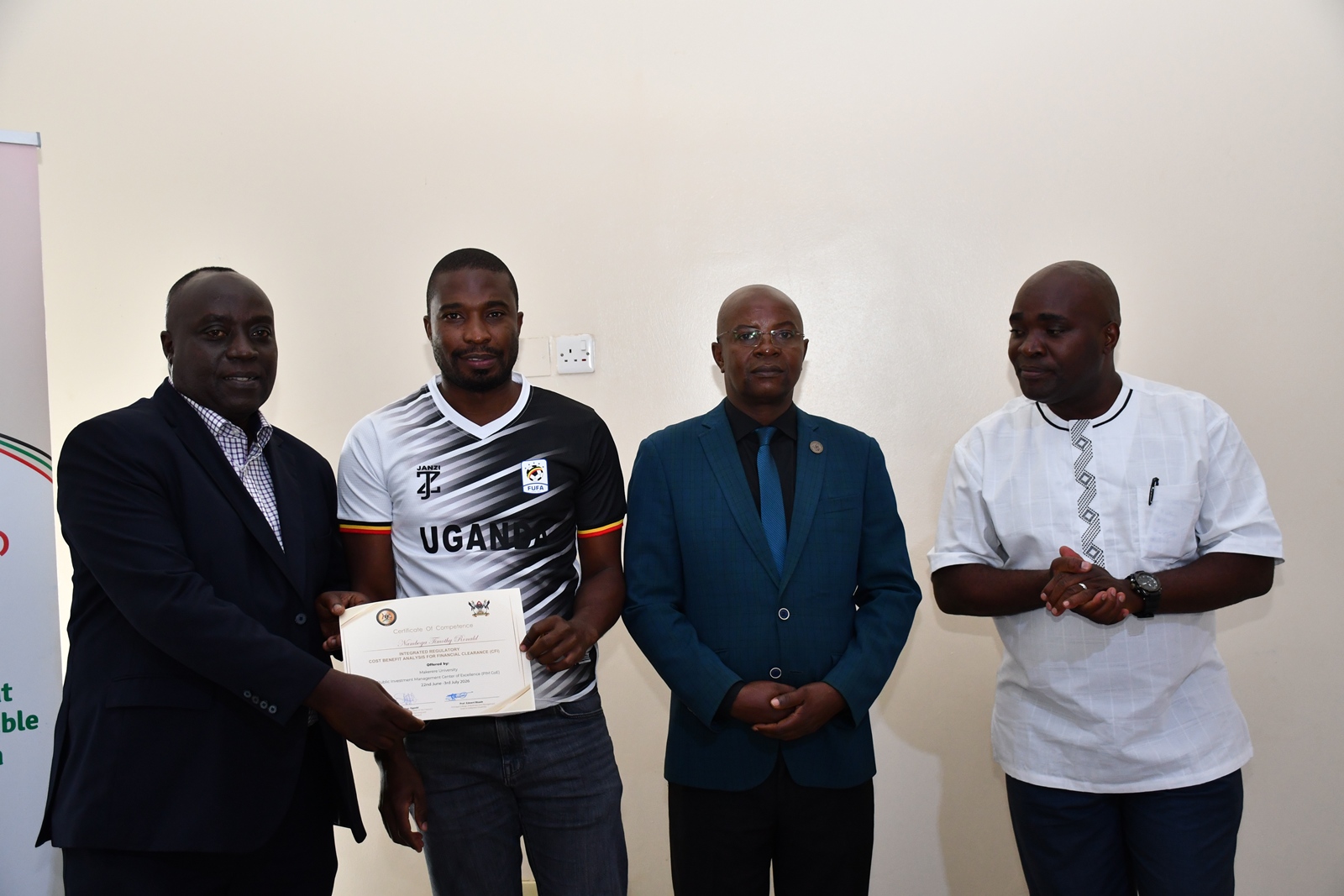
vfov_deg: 33.4
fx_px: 1493
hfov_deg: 48.5
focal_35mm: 40
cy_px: 448
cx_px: 672
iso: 900
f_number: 4
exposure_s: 1/60
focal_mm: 27
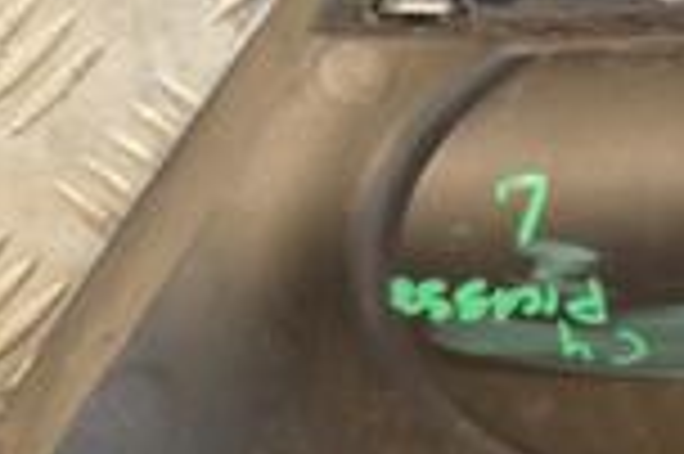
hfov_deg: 6.7
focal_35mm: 308
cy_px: 31
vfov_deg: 4.4
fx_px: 5846
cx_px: 828
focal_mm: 52
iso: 800
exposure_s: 1/100
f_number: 5
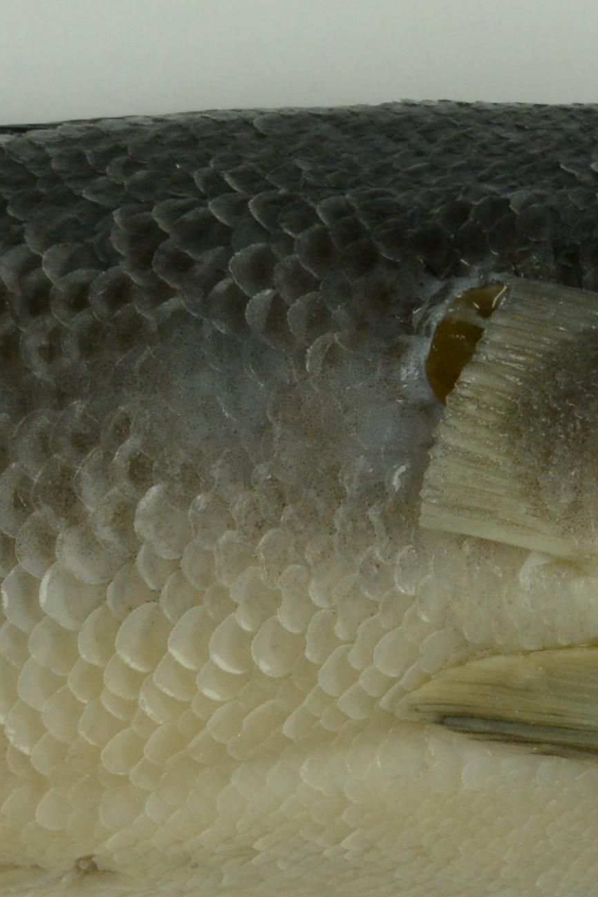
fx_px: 8444
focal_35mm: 339
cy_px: 1106
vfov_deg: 6.0
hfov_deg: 4.0
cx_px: -170
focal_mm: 60
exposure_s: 1/320
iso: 800
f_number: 16
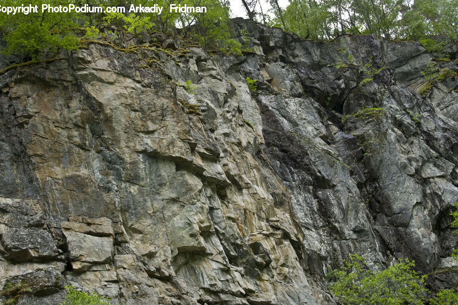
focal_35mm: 58
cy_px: 151
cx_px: 227
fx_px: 738
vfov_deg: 23.4
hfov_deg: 34.5
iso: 320
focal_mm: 38
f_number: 8
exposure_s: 1/100
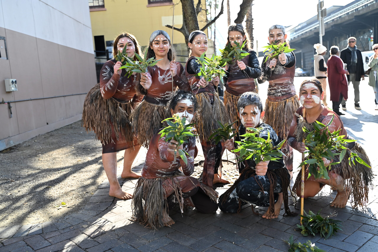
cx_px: 189
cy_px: 126
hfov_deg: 55.8
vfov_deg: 38.9
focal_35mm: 34
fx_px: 357
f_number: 3.5
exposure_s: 1/1000
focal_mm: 34
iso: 640
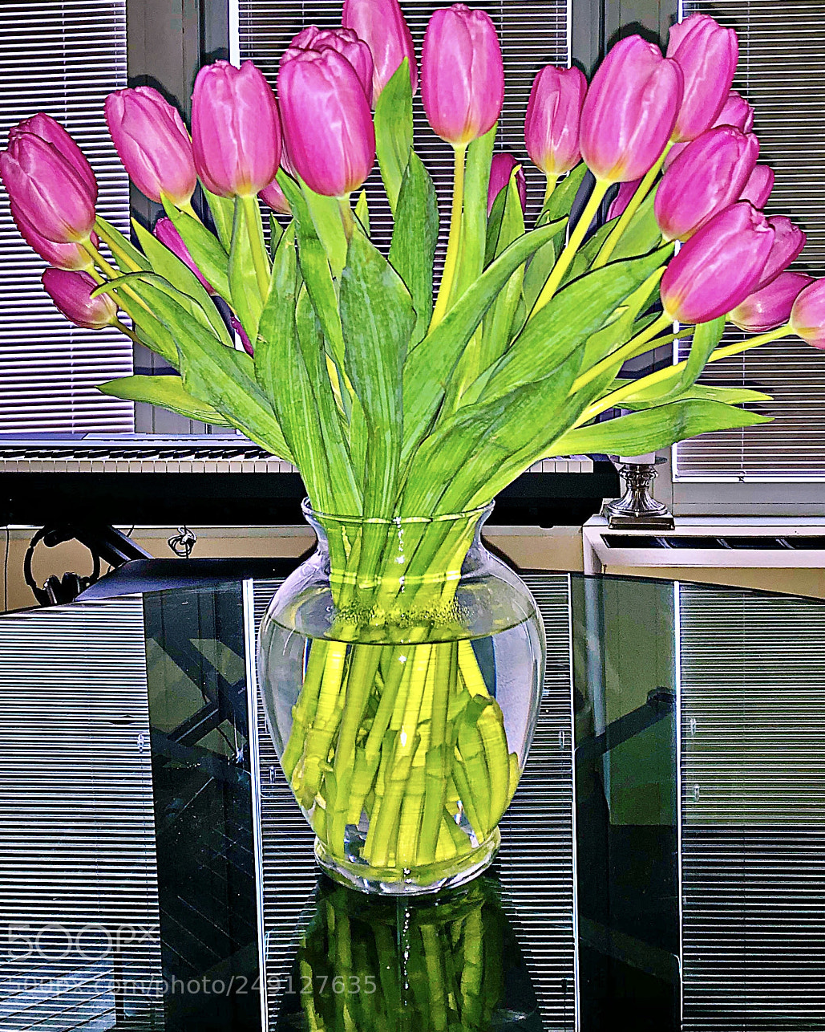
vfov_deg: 52.4
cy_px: 406
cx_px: 439
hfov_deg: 43.3
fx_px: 1038
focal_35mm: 34
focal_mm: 4
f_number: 1.8
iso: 50
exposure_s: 1/15
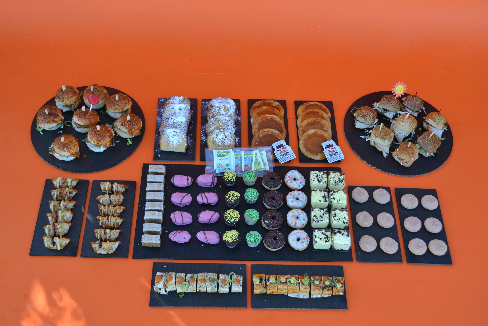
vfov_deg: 30.8
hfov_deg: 45.0
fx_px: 590
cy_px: 163
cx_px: 244
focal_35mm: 44
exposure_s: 1/125
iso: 220
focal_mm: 29
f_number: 5.6
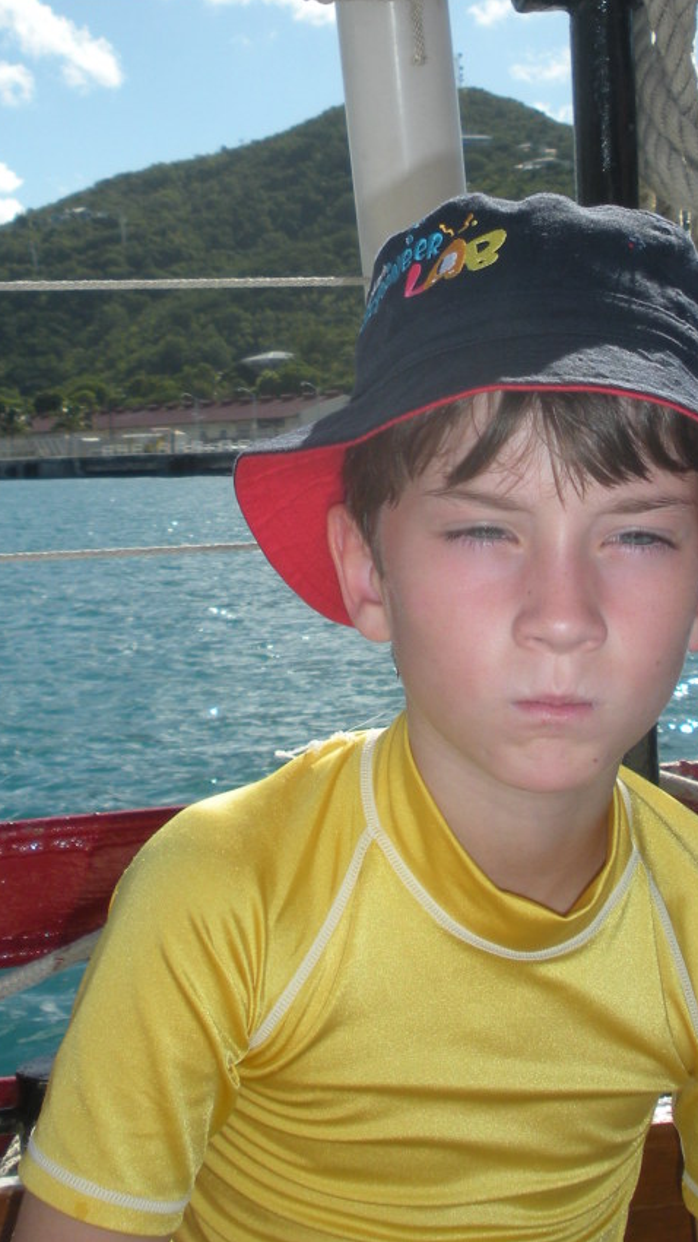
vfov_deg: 33.3
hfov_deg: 19.1
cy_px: 515
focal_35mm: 63
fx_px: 2073
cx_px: 413
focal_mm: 6.3
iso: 64
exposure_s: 1/980
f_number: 3.5
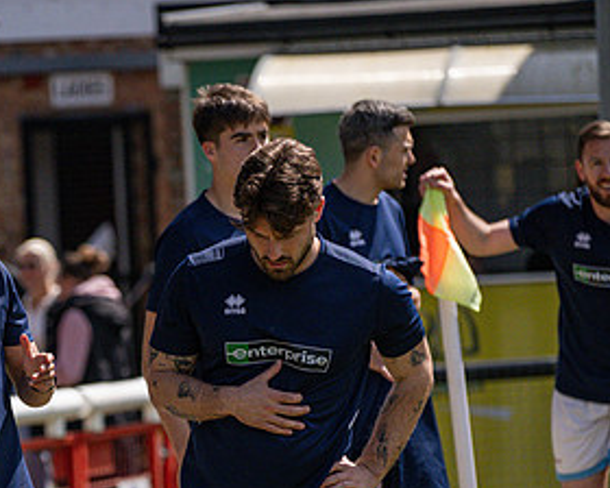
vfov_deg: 5.2
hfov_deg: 6.5
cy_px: 486
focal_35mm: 297
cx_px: 60
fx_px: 5362
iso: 2000
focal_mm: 131
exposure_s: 1/26000
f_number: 2.8
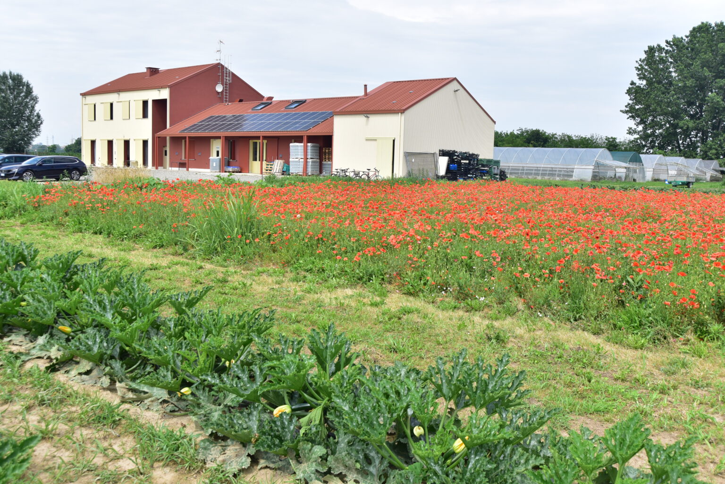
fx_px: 705
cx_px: 362
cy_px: 242
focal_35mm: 35
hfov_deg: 54.4
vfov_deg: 37.9
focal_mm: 35
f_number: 9
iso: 200
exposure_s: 1/320
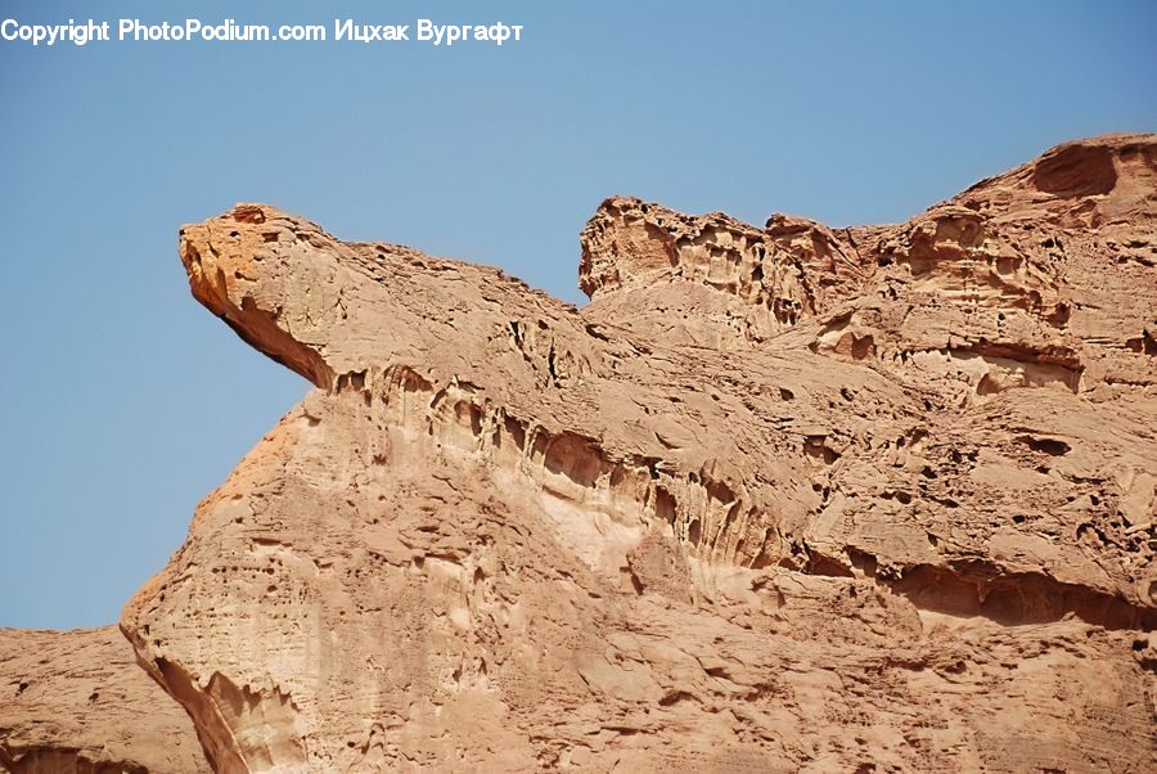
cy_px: 387
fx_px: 3860
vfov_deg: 11.4
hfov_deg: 17.0
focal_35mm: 120
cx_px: 578
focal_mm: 80
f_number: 5.6
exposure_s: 1/500
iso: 125
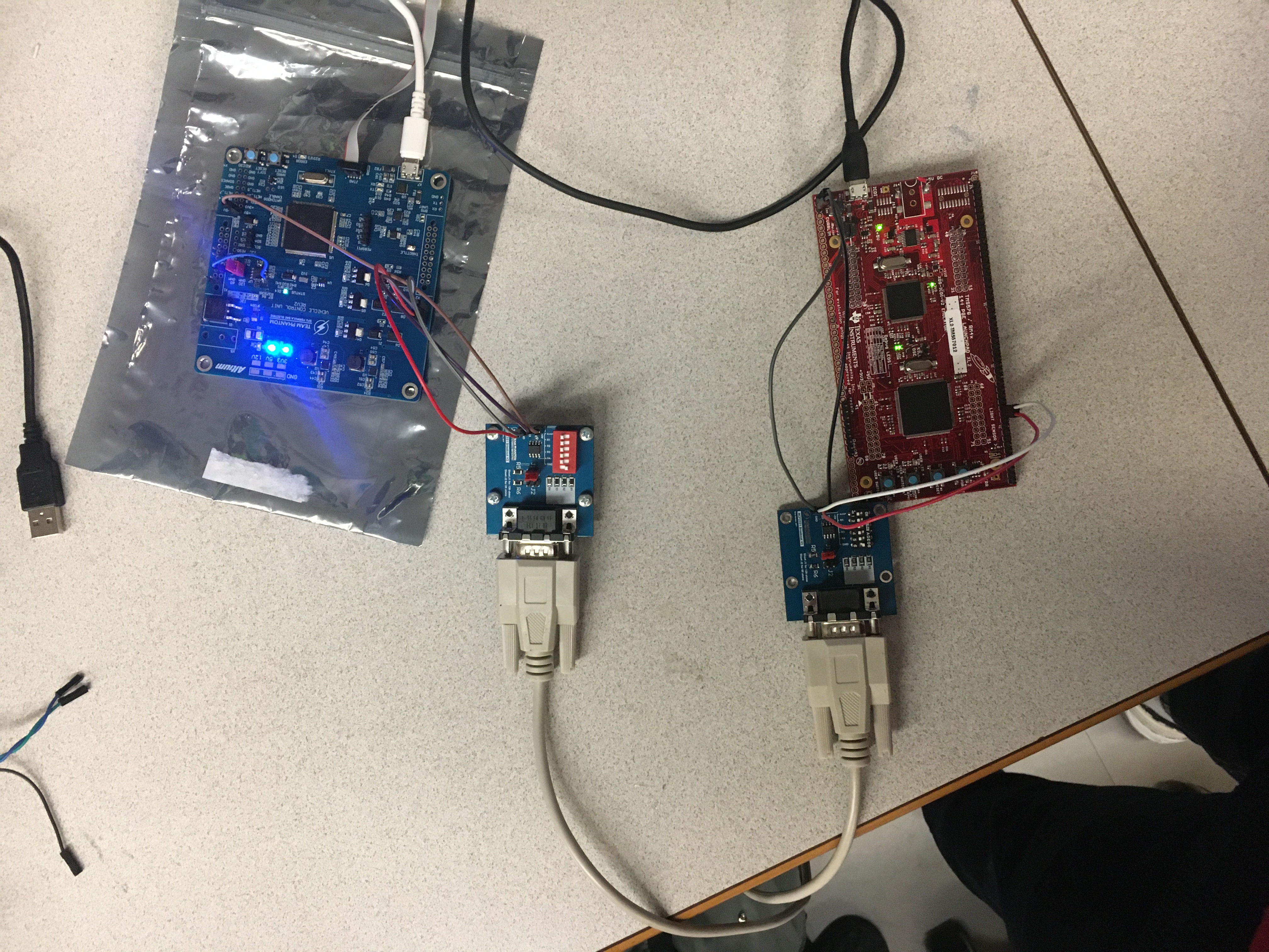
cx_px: 634
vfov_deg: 48.2
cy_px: 476
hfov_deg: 61.7
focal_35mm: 29
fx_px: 1063
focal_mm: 4.15
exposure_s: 1/30
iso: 200
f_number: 2.2
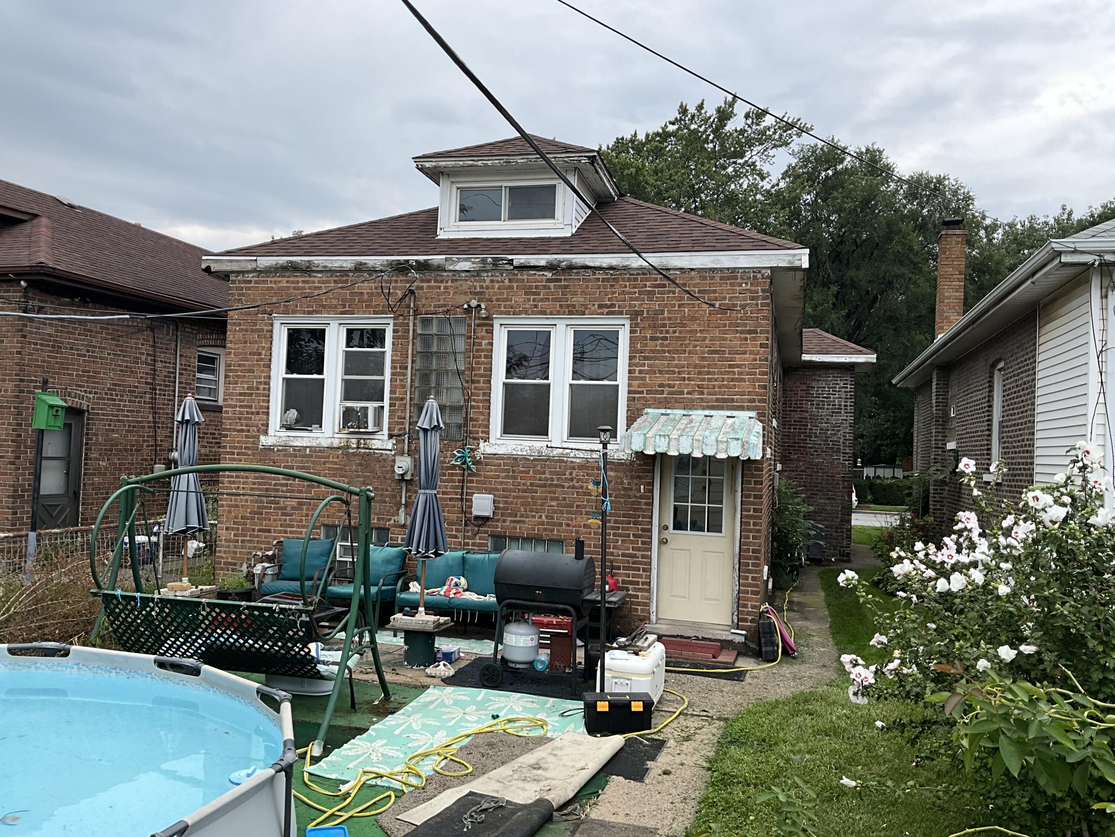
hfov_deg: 61.7
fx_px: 934
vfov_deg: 48.2
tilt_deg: +2.7
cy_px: 418
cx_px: 558
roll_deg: -1.5
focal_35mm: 29
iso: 25
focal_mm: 3
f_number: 1.8
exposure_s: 1/804
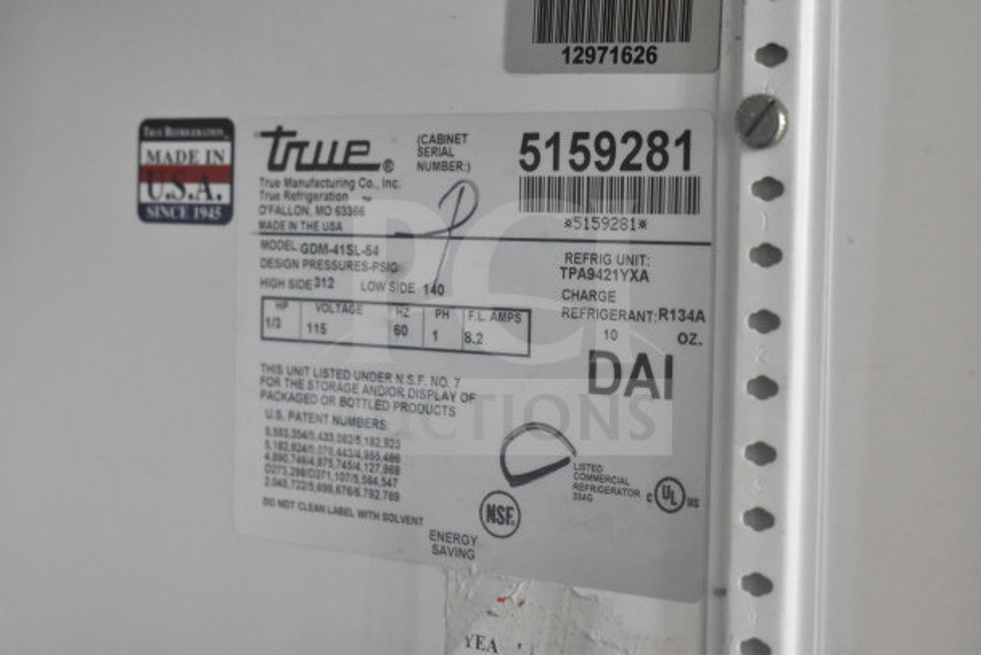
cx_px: 490
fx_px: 1962
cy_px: 328
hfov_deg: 28.1
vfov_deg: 18.9
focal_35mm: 72
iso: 6400
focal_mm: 48
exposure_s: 1/80
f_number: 5.3
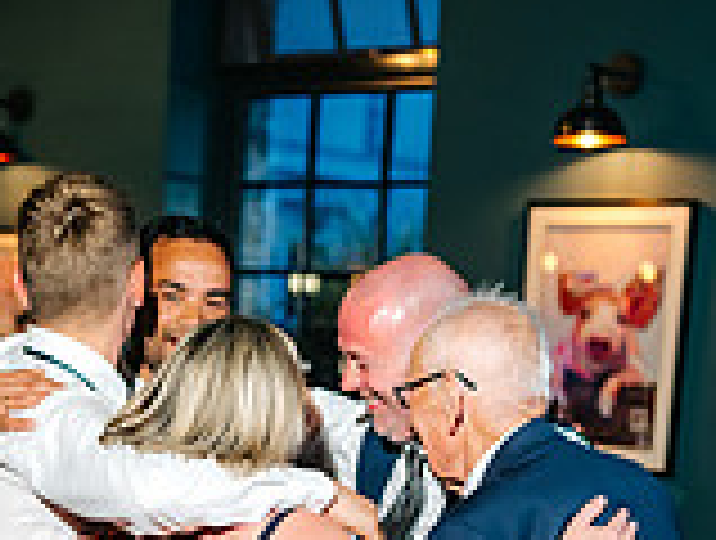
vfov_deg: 14.9
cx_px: 288
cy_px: 716
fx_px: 1969
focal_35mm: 95
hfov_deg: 20.6
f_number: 1.8
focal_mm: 35
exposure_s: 1/200
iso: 400
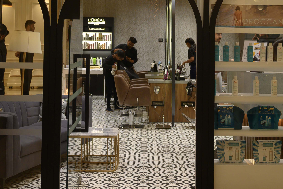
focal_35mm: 69
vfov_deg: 19.4
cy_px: 23
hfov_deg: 29.2
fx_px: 542
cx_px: 169
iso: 500
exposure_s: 1/125
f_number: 4
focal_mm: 28
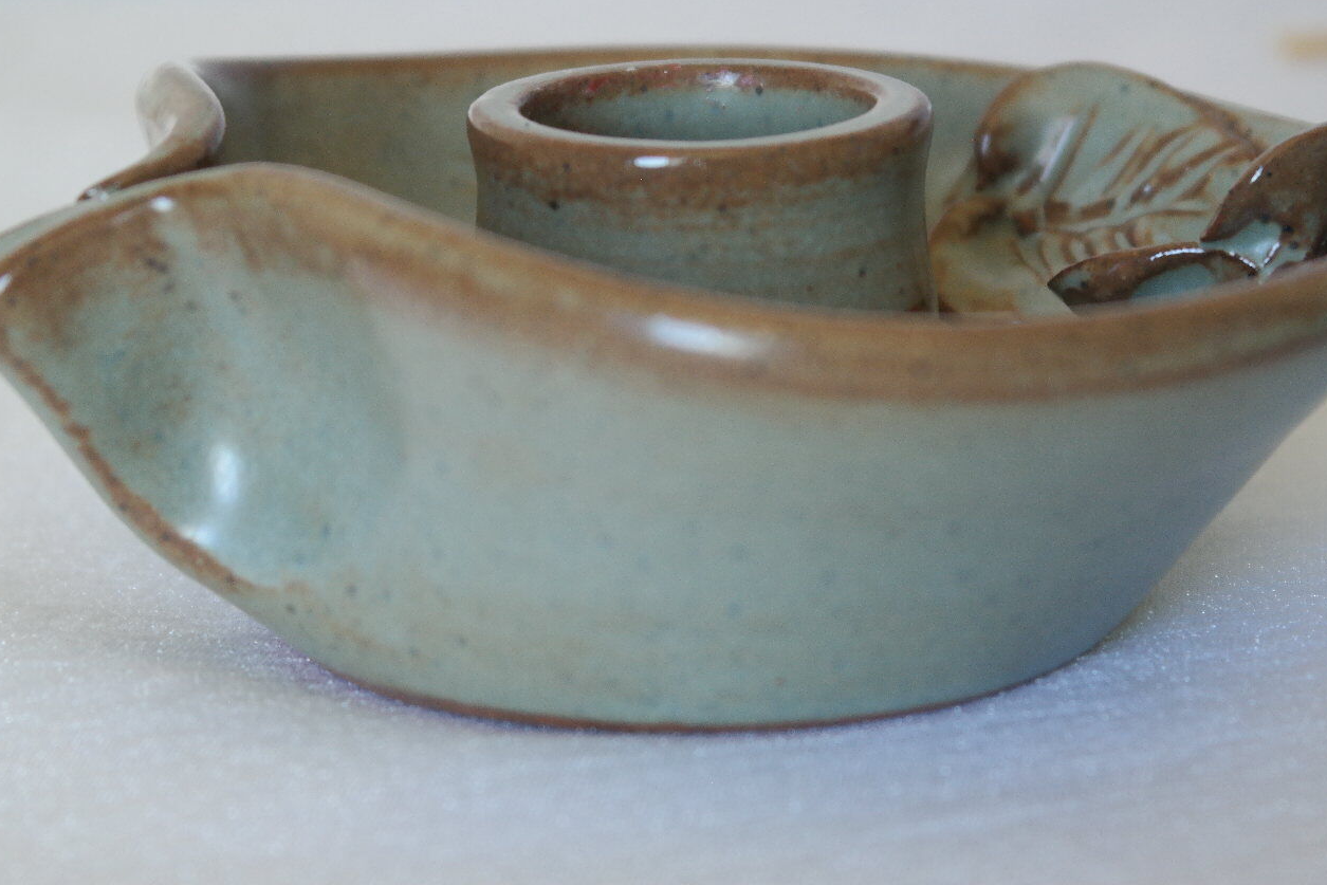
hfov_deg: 19.3
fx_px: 3907
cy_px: 437
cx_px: 681
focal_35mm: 106
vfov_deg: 12.9
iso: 800
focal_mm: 50
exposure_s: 1/30
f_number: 5.6
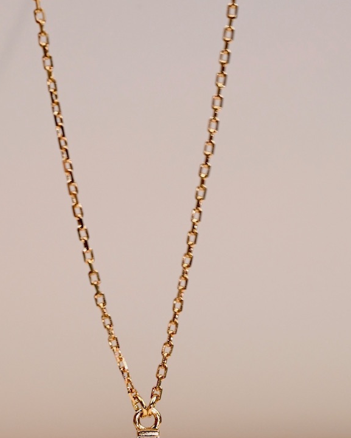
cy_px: 330
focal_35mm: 125
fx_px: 1623
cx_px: 158
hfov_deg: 12.3
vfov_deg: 15.3
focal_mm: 50
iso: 800
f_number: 16
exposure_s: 1/40
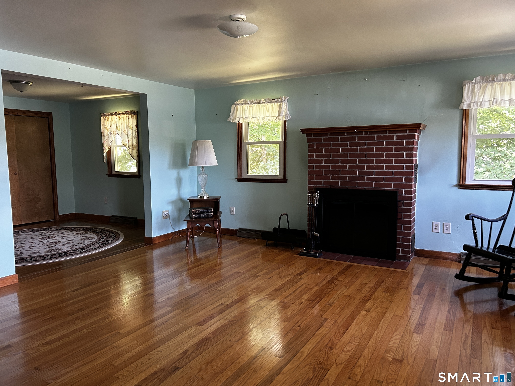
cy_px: 193
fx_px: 387
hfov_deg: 67.3
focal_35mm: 26
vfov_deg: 53.1
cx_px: 258
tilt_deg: -6.2
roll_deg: +0.6
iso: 250
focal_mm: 5.7
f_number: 1.5
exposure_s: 1/60
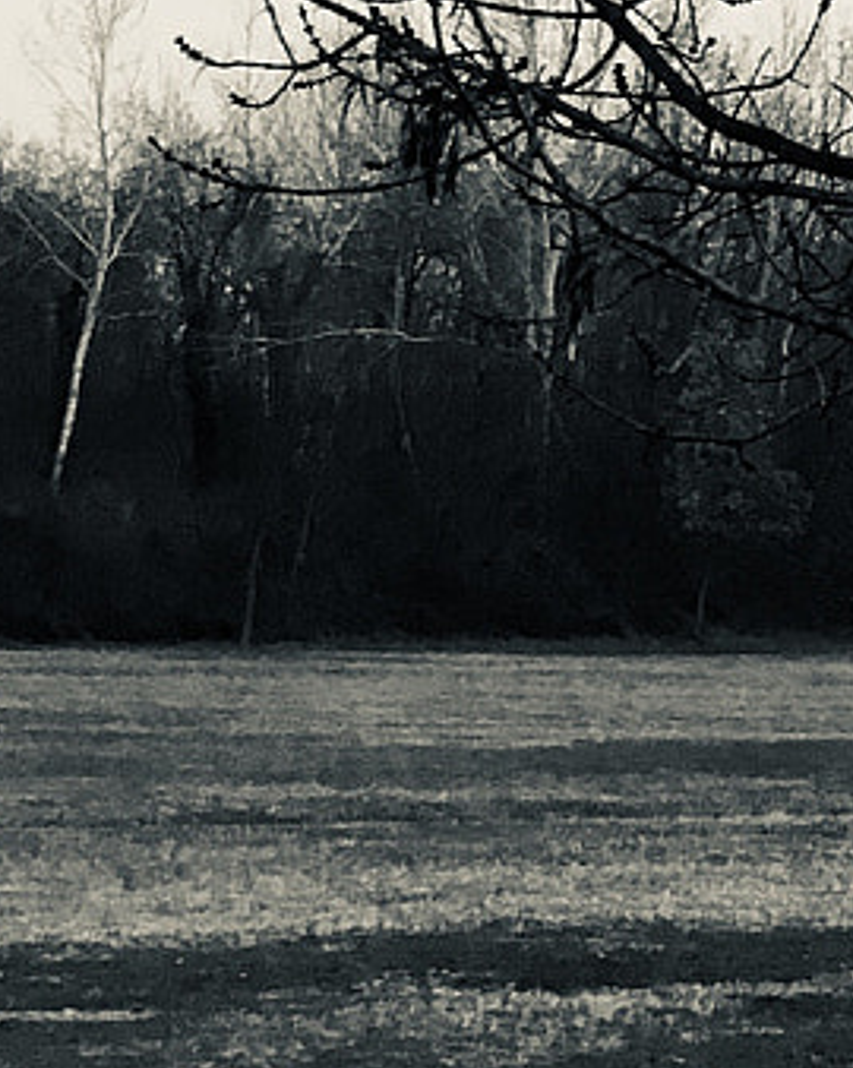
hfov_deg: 10.9
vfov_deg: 14.1
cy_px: -60
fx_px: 4232
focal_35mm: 134
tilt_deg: +8.6
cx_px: 1444
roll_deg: -1.1
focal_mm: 4.15
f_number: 2.2
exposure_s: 1/33
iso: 80
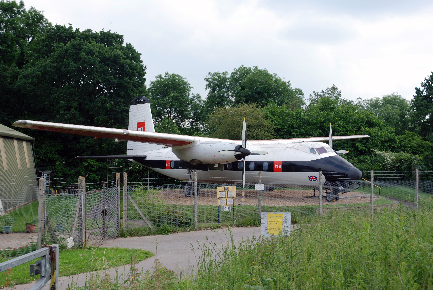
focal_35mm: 46
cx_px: 216
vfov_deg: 29.0
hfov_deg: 42.3
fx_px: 560
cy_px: 145
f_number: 6.3
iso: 100
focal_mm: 31
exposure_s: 1/160
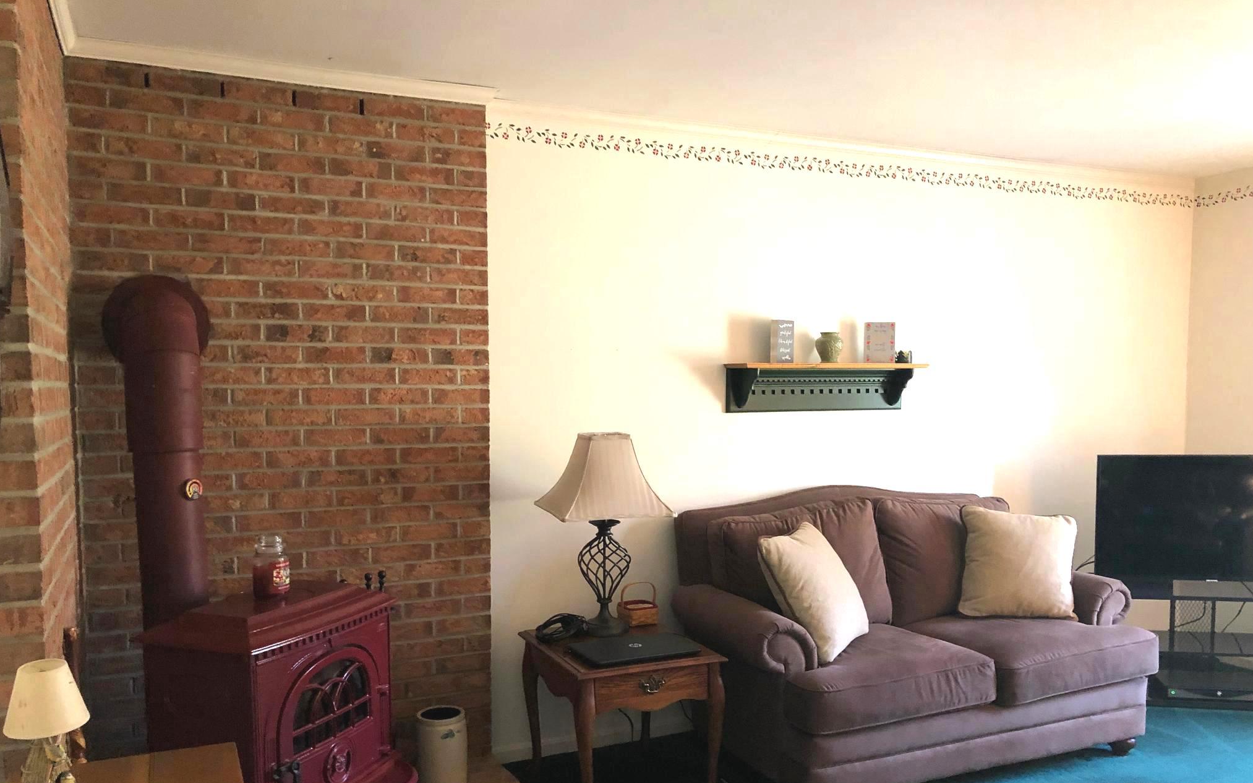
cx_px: 629
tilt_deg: -8.1
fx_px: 1024
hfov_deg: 62.9
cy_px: 465
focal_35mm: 30
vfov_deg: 41.7
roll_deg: +0.9
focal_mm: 3.99
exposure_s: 1/11
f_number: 1.8
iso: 100
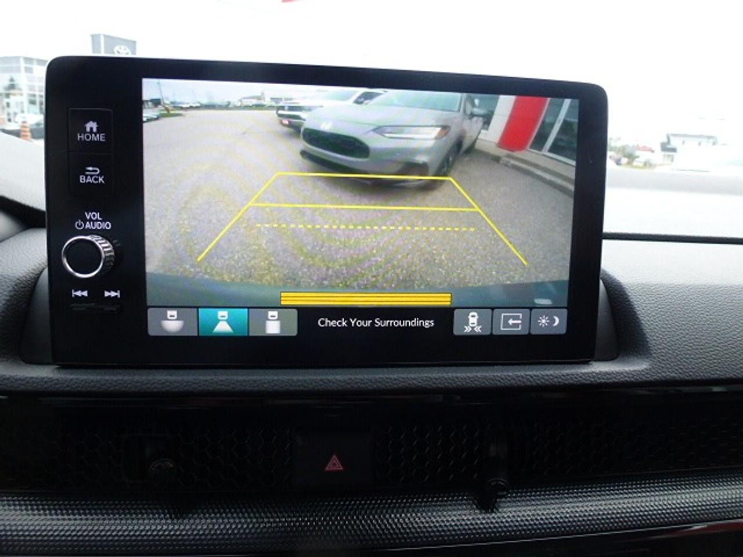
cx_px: 372
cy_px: 278
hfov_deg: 71.6
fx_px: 515
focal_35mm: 24
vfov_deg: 56.8
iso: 160
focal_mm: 4.3
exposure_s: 1/60
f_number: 3.3
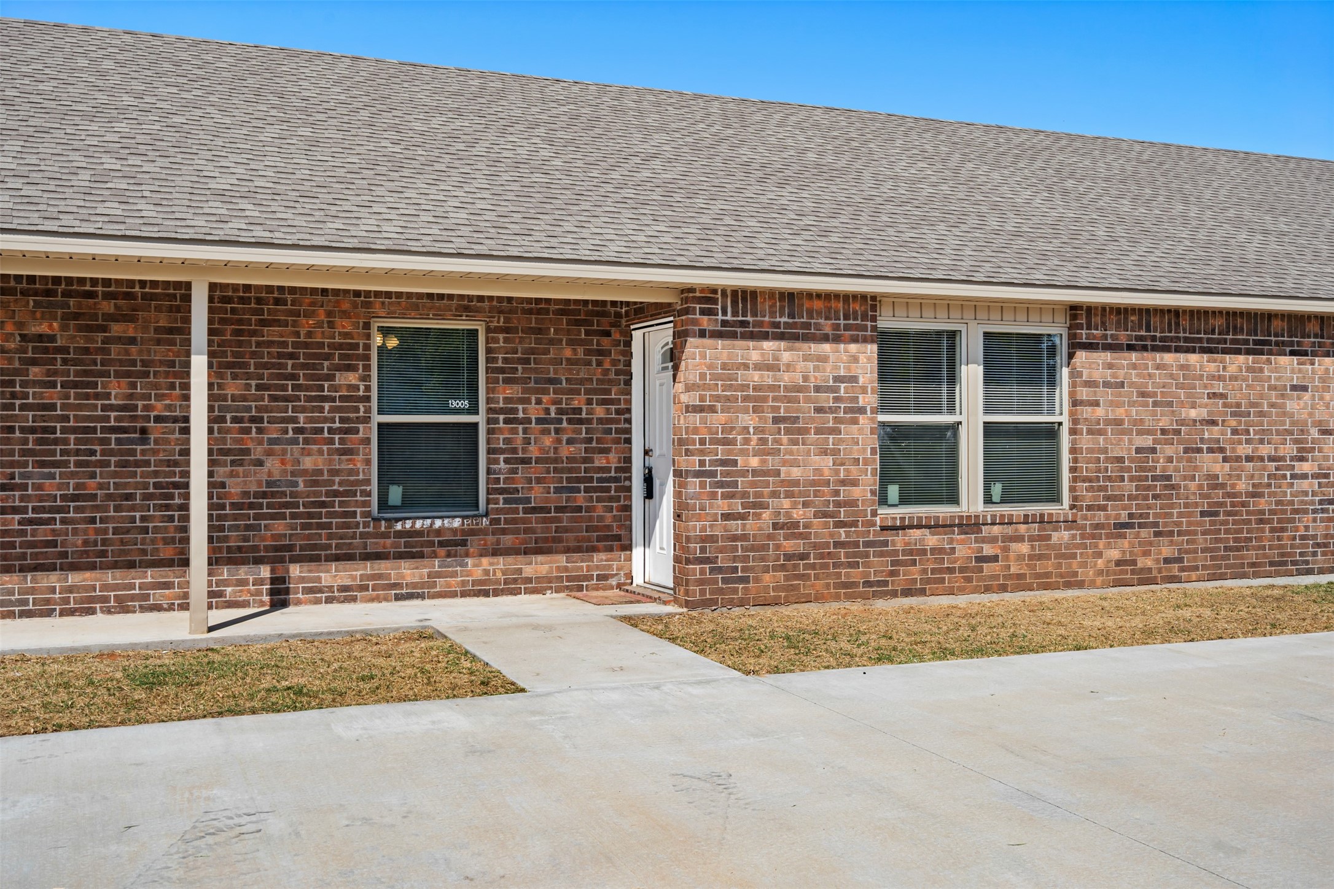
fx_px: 1260
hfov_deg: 55.8
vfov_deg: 38.9
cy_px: 444
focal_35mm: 34
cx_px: 667
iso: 100
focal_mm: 34
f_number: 9
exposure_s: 1/200
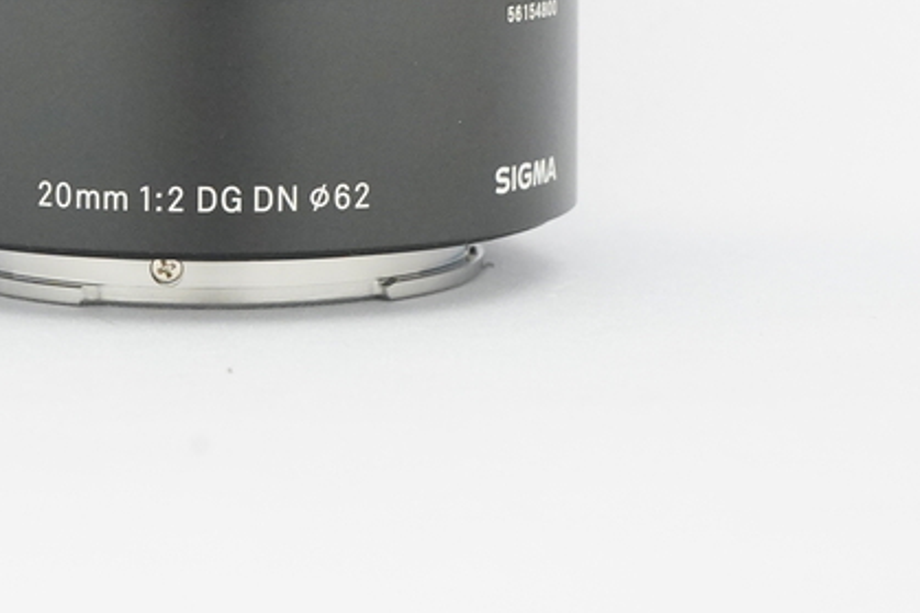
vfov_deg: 9.2
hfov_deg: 14.0
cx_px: 215
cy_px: -198
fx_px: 3729
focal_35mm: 146
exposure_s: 1/25
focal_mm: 51
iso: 6400
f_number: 11
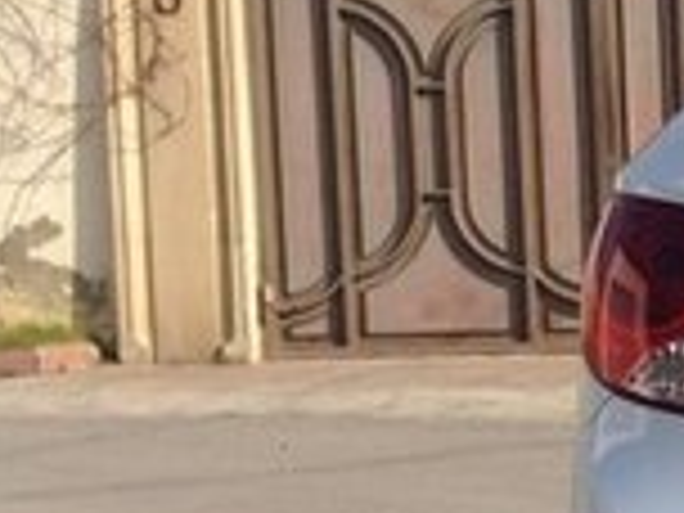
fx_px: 2826
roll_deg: +1.1
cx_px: 1390
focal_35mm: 143
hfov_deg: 12.2
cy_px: 470
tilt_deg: -2.2
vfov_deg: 10.3
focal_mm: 4.12
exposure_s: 1/1550
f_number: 2.4
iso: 50
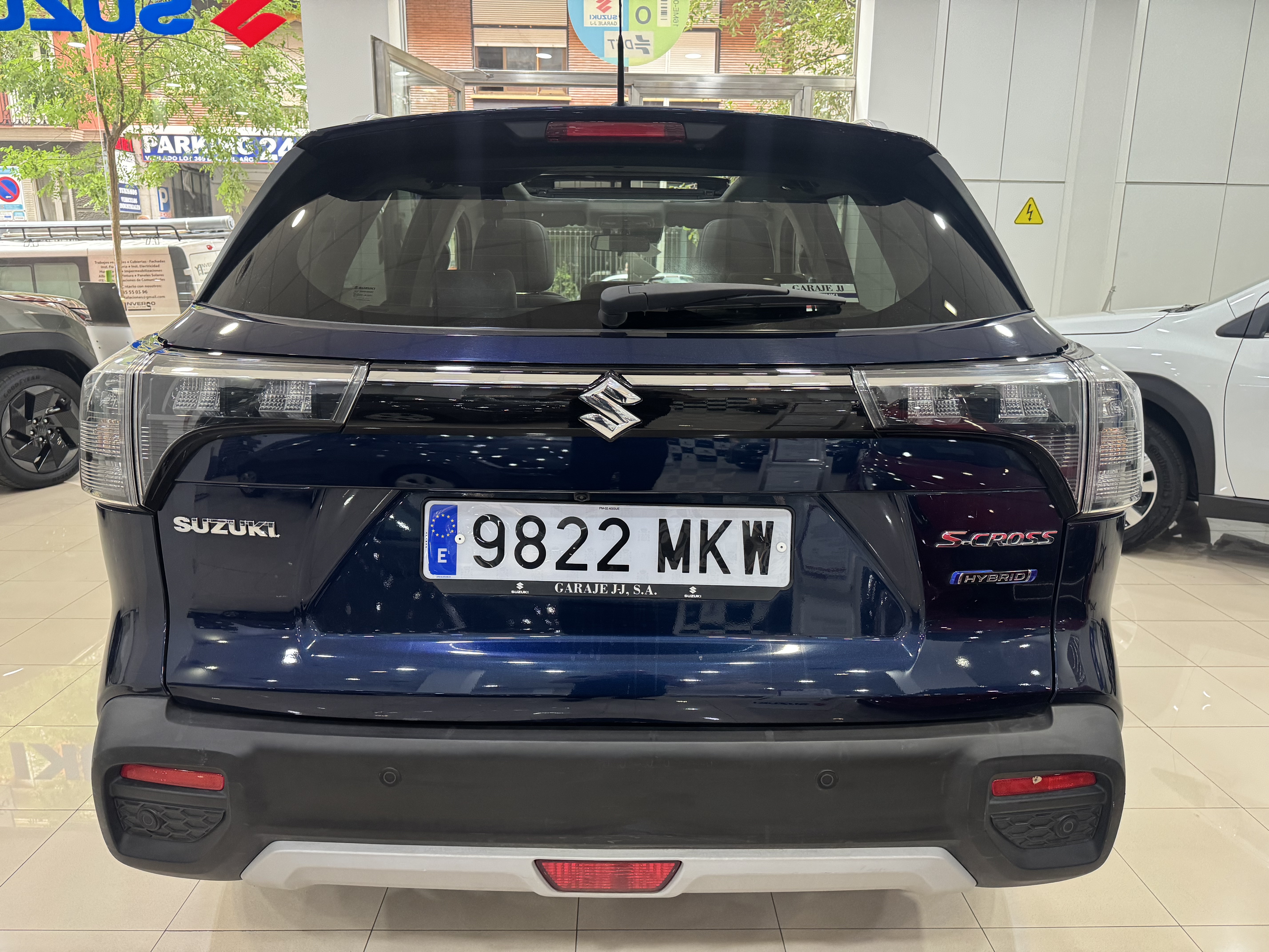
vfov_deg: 56.8
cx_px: 634
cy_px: 476
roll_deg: -0.1
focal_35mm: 24
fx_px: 880
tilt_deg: -13.6
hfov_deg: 71.6
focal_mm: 6.76
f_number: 1.78
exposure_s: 1/50
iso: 320
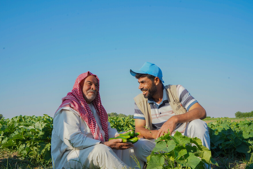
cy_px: 84
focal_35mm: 38
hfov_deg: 50.7
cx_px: 126
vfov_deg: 35.1
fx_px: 267
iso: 400
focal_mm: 38
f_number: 13
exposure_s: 1/200
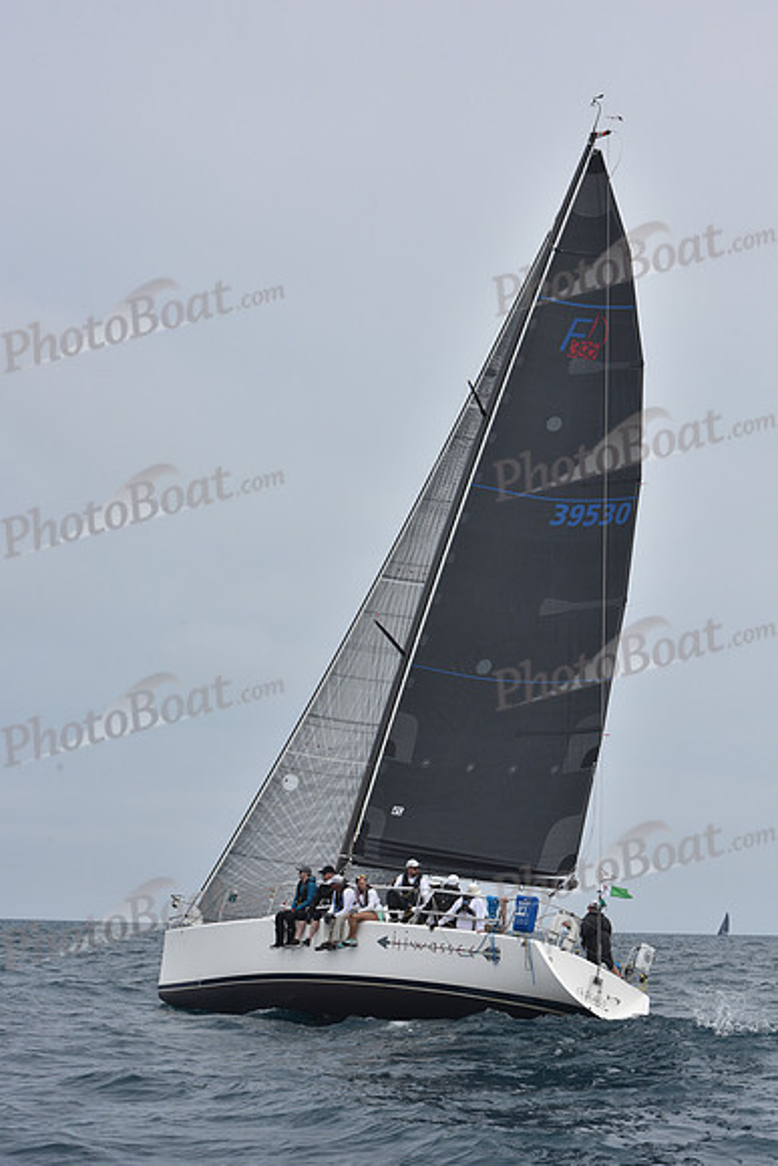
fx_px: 2268
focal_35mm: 70
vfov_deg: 28.8
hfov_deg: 19.5
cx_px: 389
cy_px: 583
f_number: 10
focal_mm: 70
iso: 250
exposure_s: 1/800
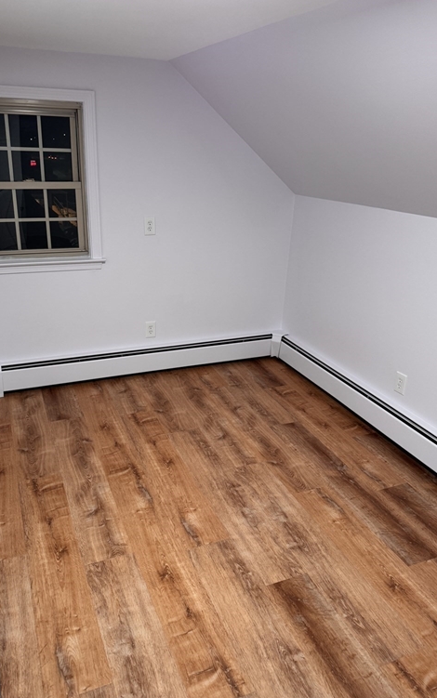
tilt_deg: -22.4
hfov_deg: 47.5
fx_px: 495
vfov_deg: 70.4
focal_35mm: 26
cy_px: 344
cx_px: 192
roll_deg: -1.3
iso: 160
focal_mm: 6.76
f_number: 1.78
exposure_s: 1/60
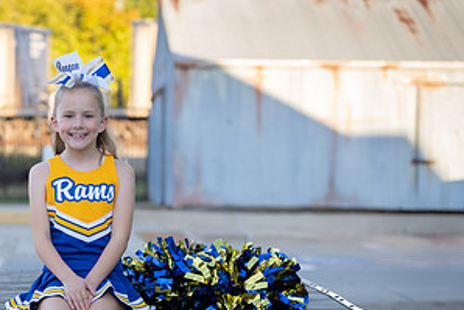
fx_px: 1792
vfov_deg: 9.9
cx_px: 72
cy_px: 253
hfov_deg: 14.6
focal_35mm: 139
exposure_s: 1/400
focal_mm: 70
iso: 125
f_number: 2.8
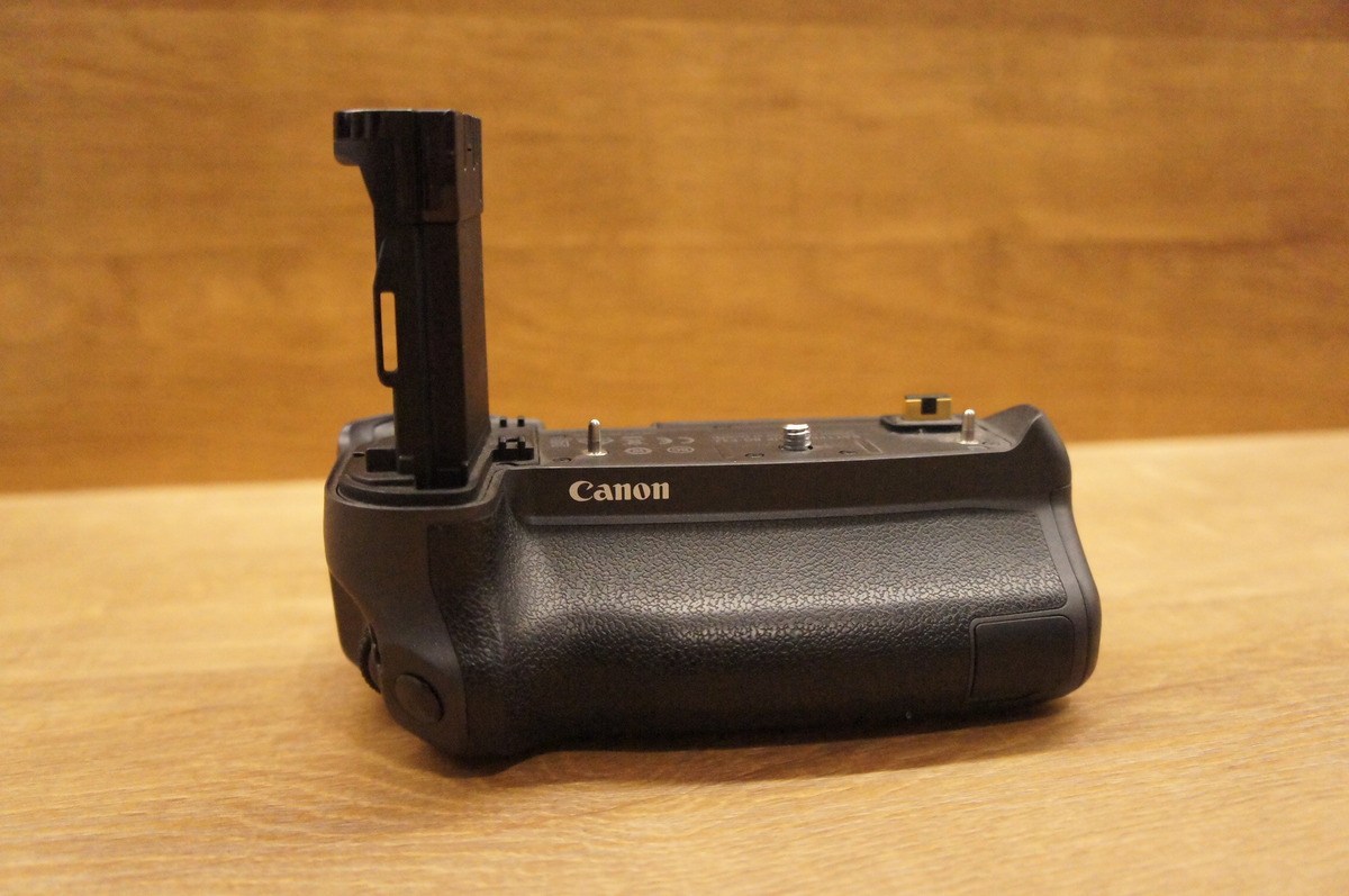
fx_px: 1179
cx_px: 674
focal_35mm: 32
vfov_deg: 41.6
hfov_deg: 59.6
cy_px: 448
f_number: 4
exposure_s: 1/1250
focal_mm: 21
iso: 6400
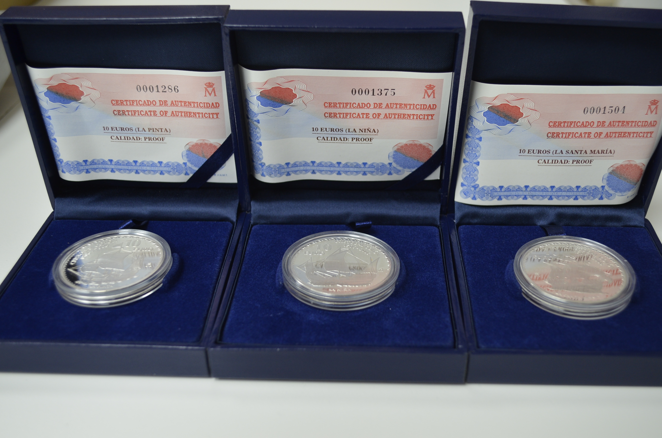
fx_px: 716
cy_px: 219
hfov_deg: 49.6
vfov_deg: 34.1
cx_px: 331
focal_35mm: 39
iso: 450
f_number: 4.2
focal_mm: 26
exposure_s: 1/60
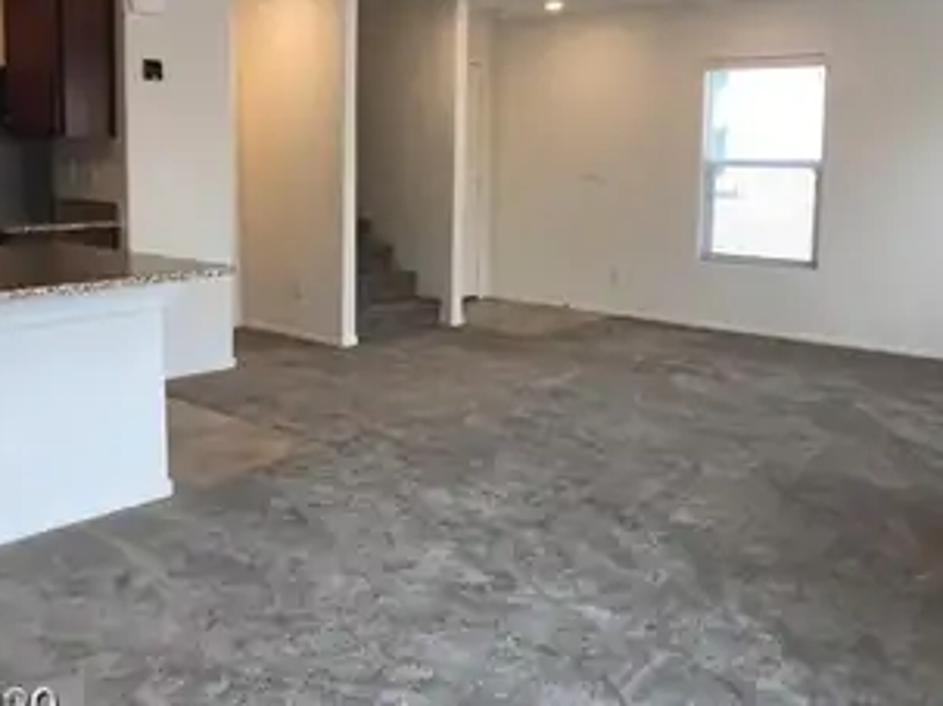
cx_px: 445
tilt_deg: -6.4
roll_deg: -0.2
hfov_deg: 50.1
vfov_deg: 38.5
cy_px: 277
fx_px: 1008
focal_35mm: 37
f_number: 1.8
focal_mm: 3.99
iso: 50
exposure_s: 1/120
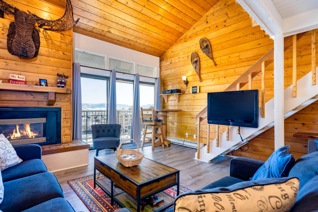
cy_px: 106
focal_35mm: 18
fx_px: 159
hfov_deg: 90.0
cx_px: 159
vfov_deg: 67.4
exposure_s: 1/250
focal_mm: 18
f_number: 5.6
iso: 50
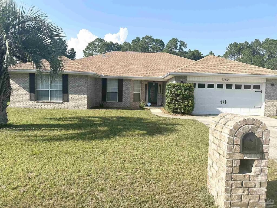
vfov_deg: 56.8
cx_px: 138
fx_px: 192
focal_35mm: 24
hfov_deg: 71.6
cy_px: 104
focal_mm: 6.86
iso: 80
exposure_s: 1/3717
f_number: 1.78
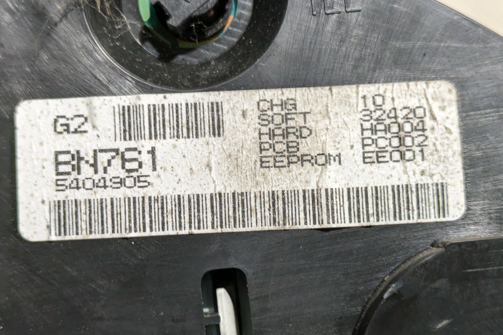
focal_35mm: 54
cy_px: 172
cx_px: 253
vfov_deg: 25.1
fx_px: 754
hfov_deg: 36.9
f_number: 1.89
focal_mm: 5.43
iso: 309
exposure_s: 1/100
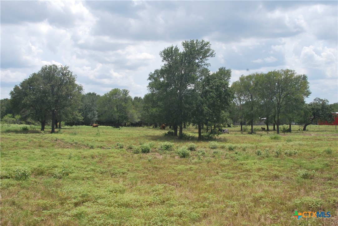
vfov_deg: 30.9
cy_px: 113
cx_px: 169
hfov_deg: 44.9
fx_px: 409
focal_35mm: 44
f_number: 16
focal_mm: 29
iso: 400
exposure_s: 1/200
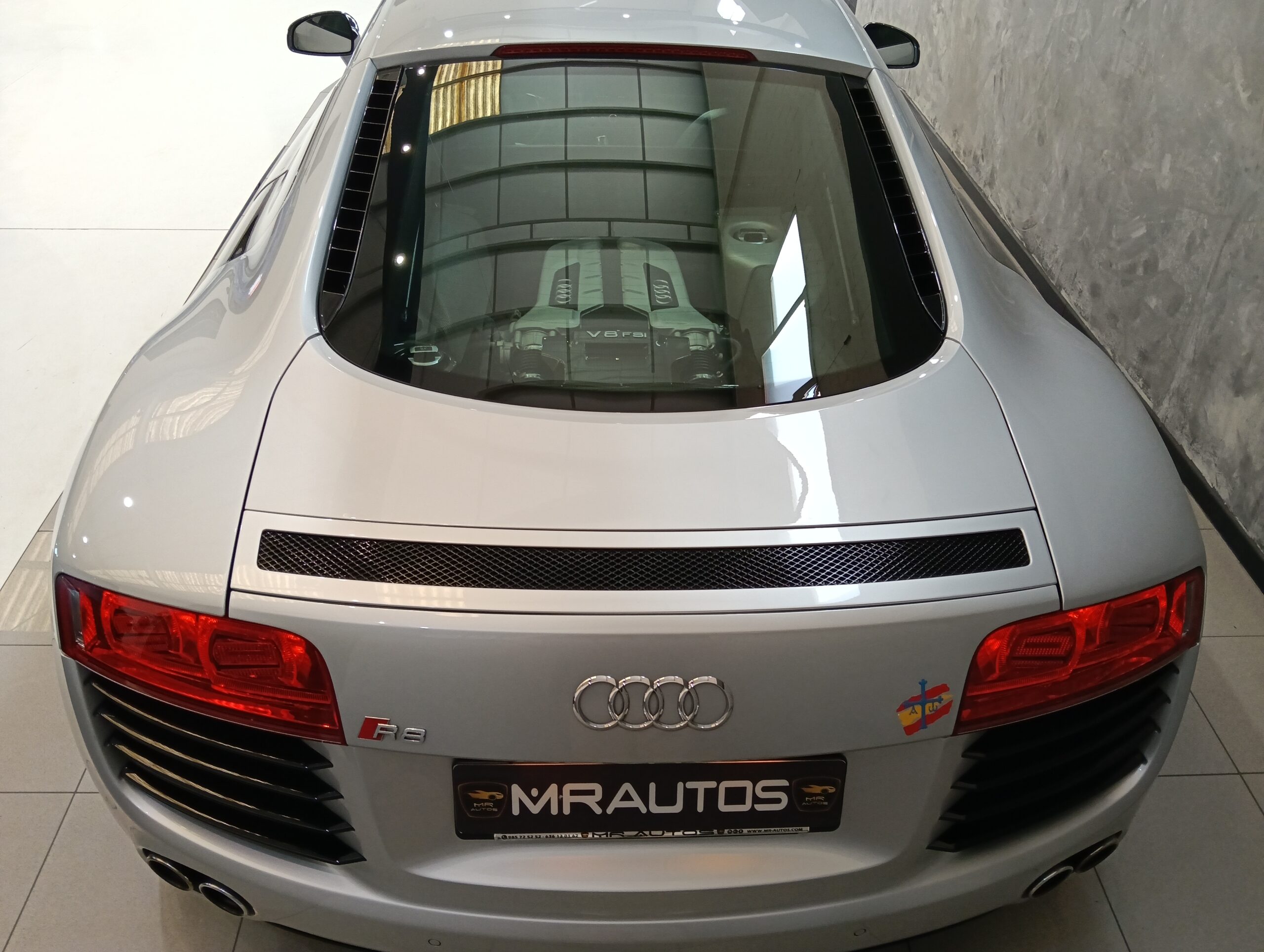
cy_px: 476
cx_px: 632
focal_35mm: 27
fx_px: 987
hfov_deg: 65.2
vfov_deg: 51.5
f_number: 16
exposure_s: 1/33.3
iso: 160
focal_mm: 3.98
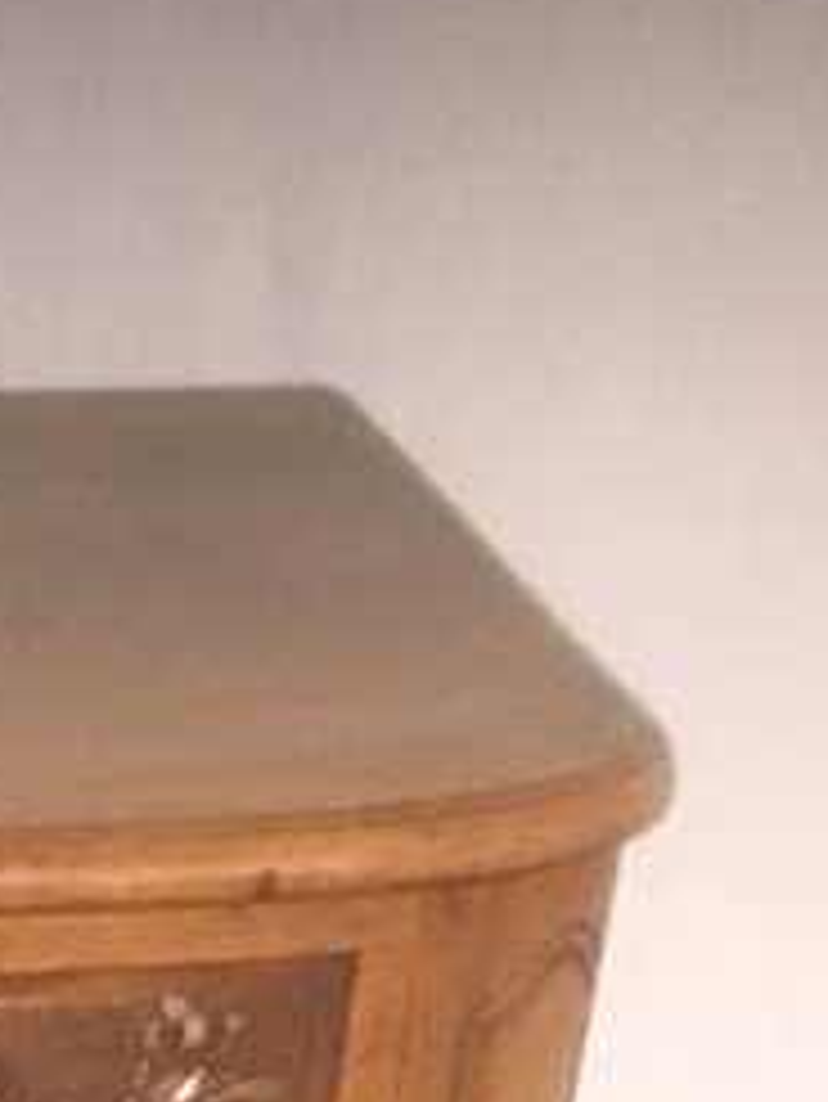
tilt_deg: -35.3
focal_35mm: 152
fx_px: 4843
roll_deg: -0.4
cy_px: 2559
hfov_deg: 8.9
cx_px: -1102
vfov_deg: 11.1
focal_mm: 3.3
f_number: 2.4
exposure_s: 1/25
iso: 250
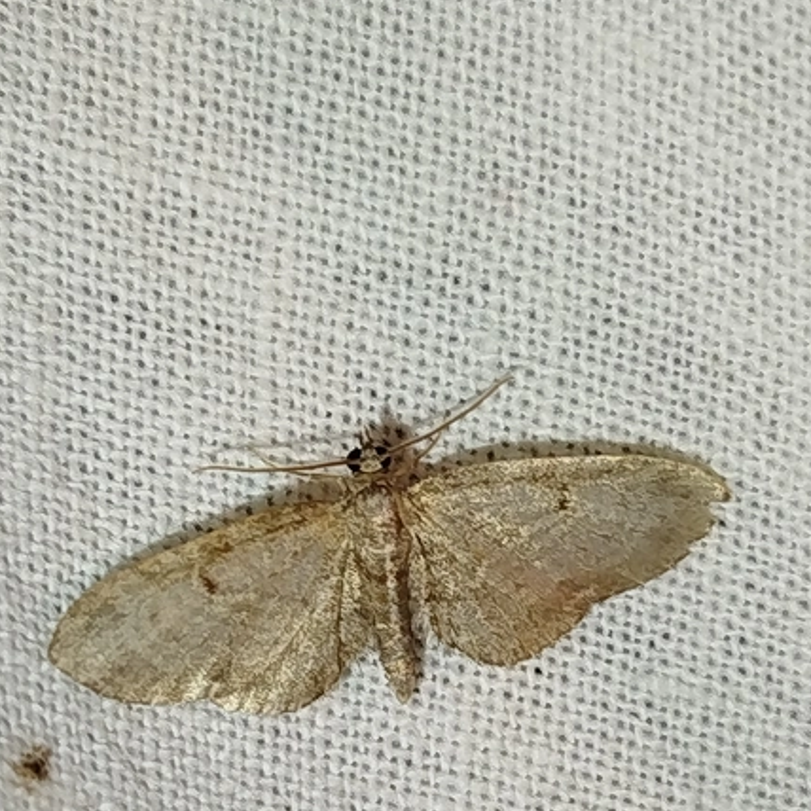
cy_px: 599
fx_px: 2836
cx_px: 400
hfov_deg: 16.3
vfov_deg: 16.2
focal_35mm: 107
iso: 100
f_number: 1.7
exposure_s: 1/100
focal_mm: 5.31
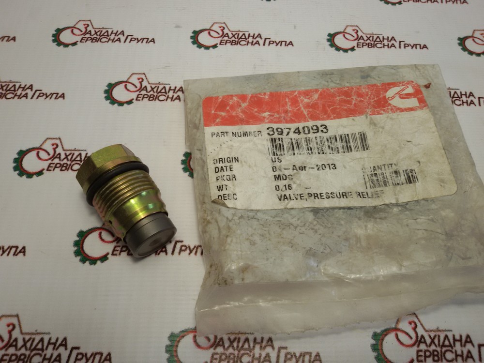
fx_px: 433
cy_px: 182
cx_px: 242
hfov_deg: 58.4
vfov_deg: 45.4
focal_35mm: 31
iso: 40
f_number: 2.4
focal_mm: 2.93
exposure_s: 1/112
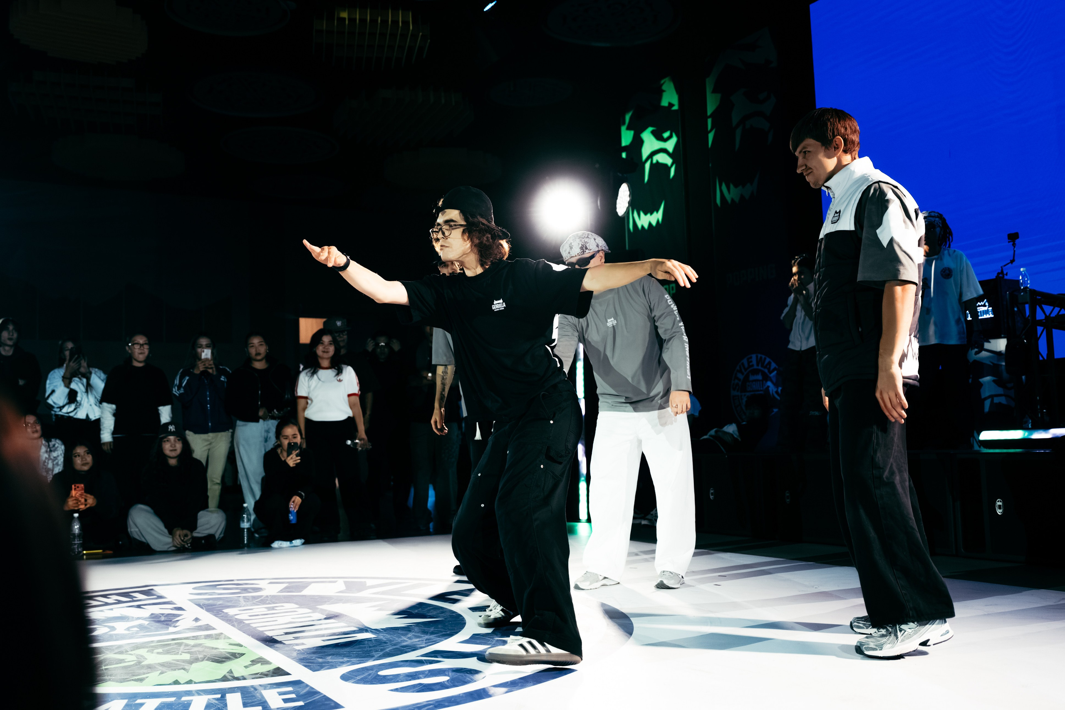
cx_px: 504
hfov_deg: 55.0
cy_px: 357
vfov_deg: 38.3
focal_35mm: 35
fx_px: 1023
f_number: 2.8
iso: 3200
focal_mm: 31
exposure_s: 1/800
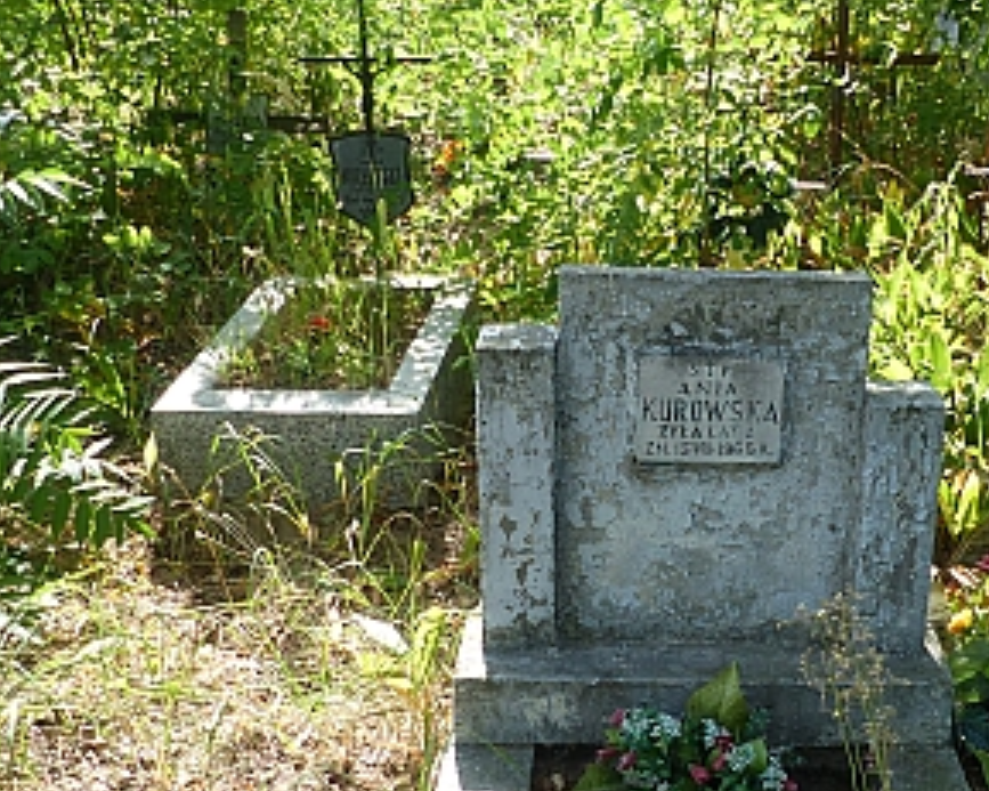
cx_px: 691
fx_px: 1580
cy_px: 476
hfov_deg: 34.3
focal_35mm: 54
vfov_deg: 28.0
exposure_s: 1/125
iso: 100
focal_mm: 4.5
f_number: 4
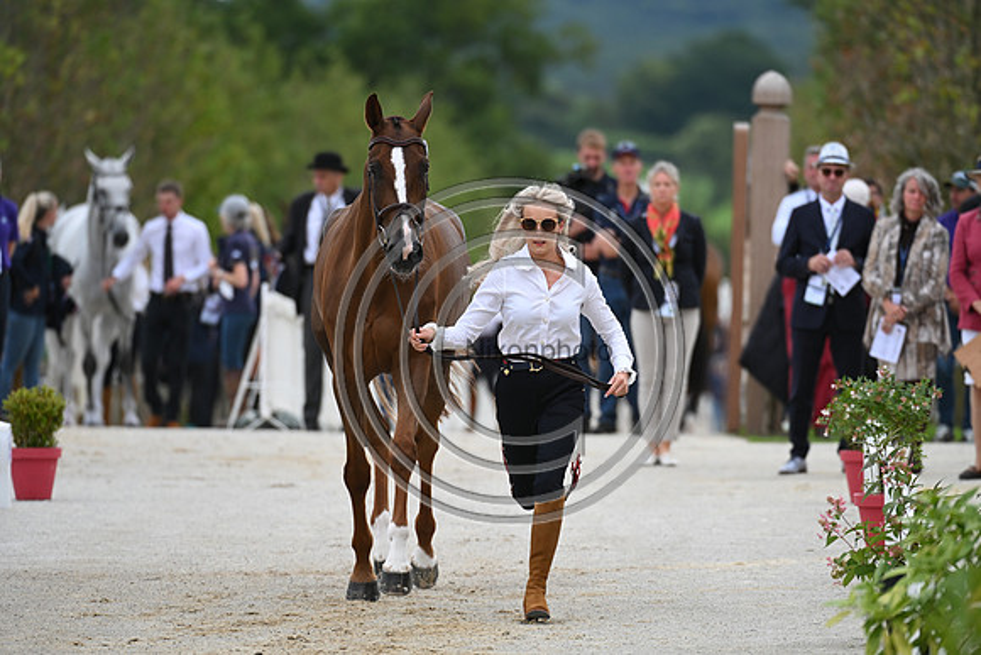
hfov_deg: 5.2
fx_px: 10902
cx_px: 490
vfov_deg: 3.4
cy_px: 328
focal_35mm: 400
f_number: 5.6
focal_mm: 400
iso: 500
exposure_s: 1/1600
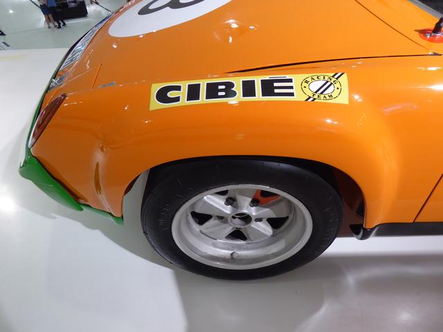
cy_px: 166
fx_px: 307
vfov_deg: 56.8
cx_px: 222
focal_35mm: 24
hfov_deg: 71.6
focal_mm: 4.3
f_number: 3.3
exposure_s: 1/60
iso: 400
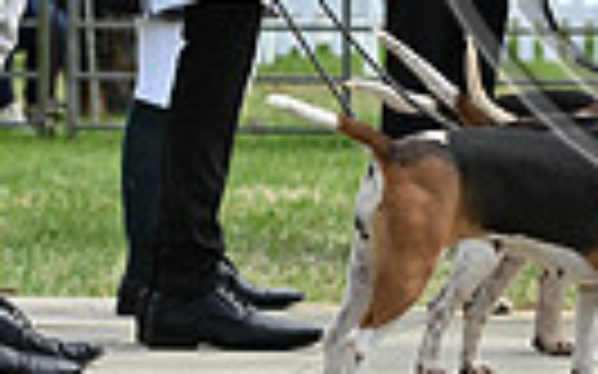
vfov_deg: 3.3
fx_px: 6500
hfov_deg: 5.2
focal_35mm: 399
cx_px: 809
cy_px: -282
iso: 250
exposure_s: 1/1000
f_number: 4.5
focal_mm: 90
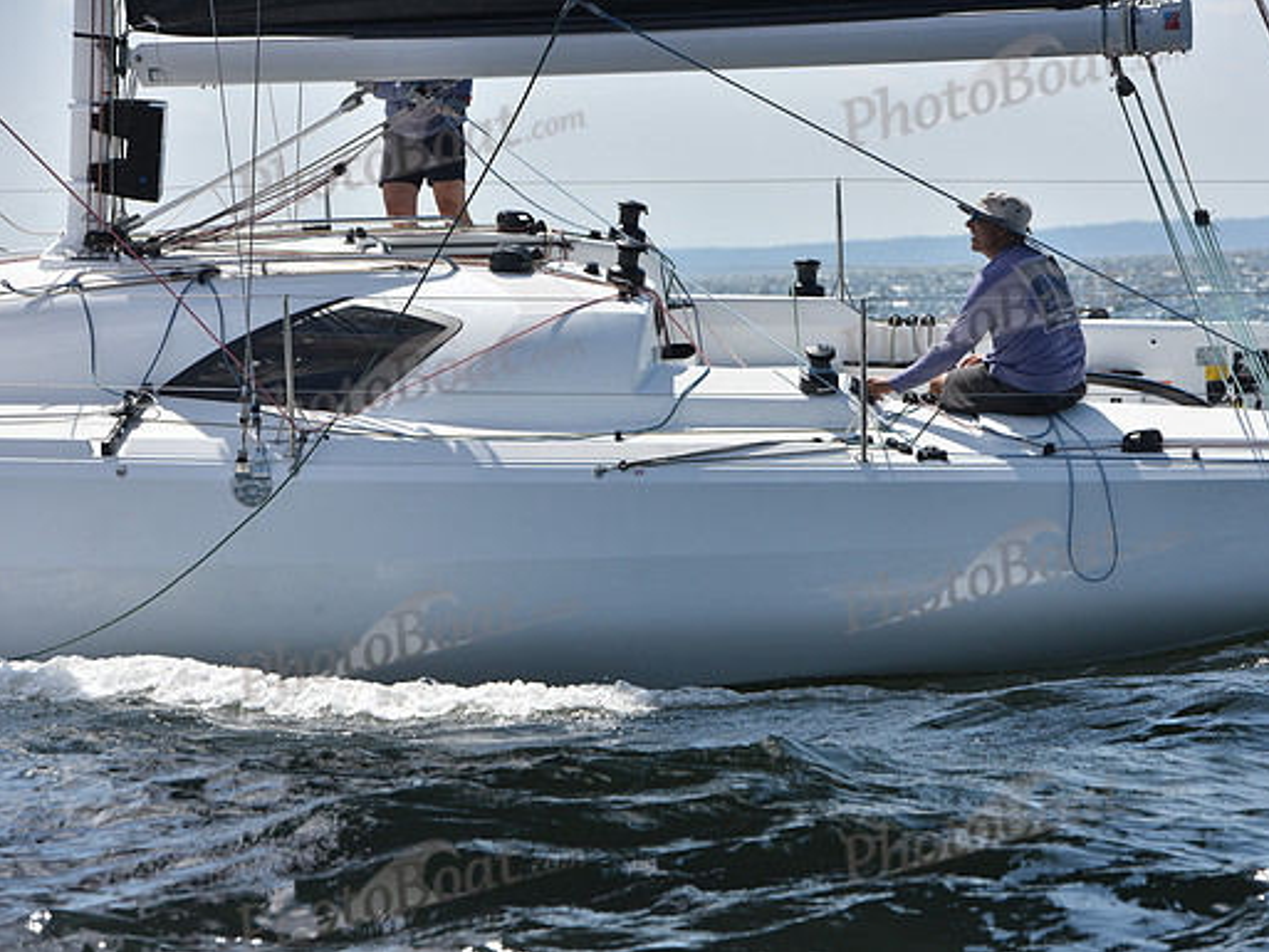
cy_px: 476
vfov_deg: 8.5
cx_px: 715
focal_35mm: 174
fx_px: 6380
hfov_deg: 11.4
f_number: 9
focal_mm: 160
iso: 320
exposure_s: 1/1250
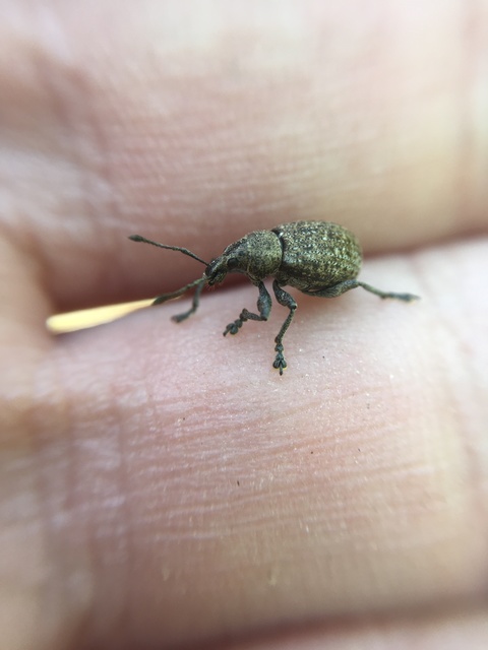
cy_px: 325
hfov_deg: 48.2
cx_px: 244
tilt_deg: -48.2
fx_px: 545
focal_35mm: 29
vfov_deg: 61.7
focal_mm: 4.15
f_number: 2.2
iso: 32
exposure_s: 1/100
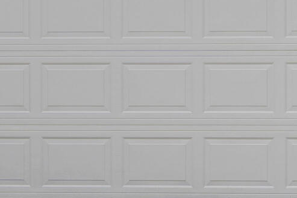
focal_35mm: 213
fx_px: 1758
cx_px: 320
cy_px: 84
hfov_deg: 9.6
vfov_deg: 6.5
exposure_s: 1/100
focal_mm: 35
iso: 100
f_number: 8
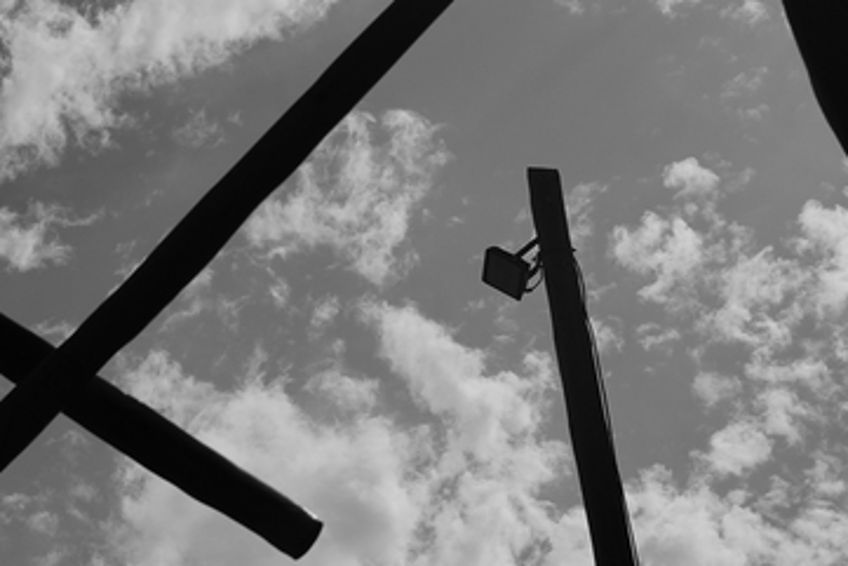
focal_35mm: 133
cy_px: 309
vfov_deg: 10.3
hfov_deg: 14.9
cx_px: -141
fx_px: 3134
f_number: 9
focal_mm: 24
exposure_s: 1/1600
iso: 100
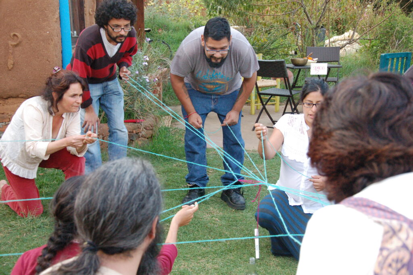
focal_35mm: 51
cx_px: 206
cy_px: 138
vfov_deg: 26.4
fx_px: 585
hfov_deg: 38.9
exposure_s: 1/250
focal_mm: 34
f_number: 8
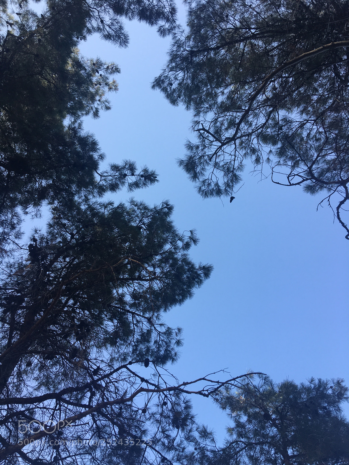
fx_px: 390
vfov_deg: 61.7
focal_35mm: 29
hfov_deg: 48.2
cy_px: 232
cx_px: 174
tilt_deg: +69.1
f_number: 2.2
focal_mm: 4.15
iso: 25
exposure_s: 1/509
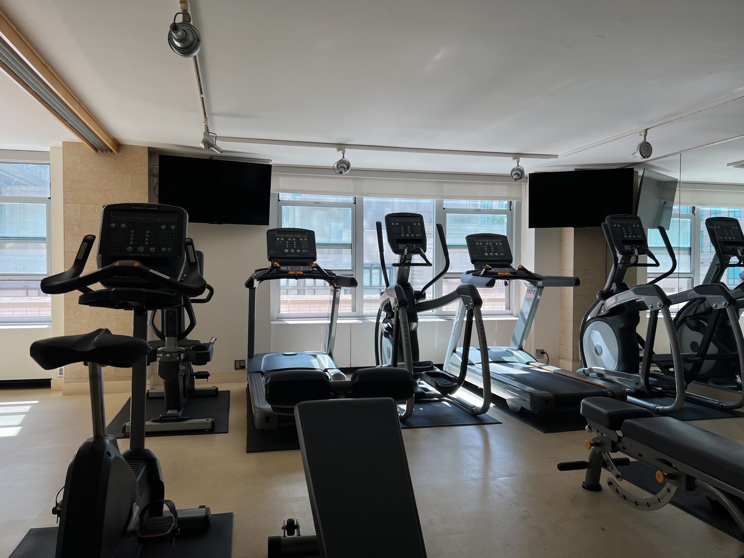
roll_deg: +1.3
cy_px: 279
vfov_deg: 53.1
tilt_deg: -0.8
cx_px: 372
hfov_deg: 67.3
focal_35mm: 26
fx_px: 559
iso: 50
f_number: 1.5
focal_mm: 5.7
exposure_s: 1/621
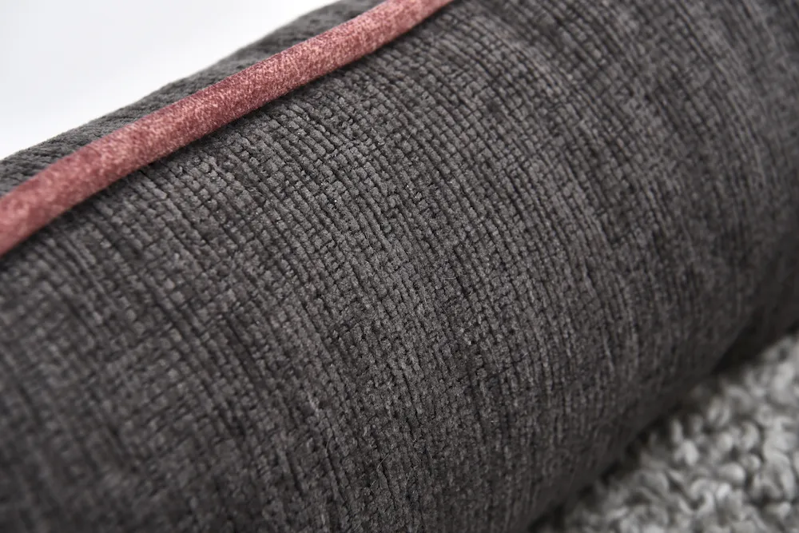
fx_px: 1554
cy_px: 266
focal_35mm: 70
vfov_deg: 19.5
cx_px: 400
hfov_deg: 28.8
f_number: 10
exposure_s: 1/125
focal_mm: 70
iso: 200
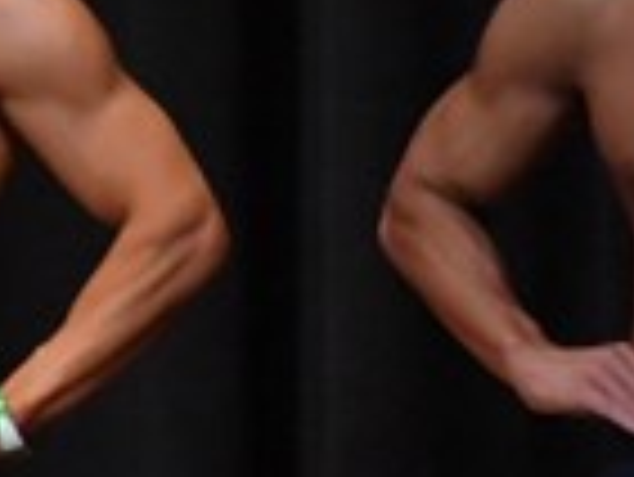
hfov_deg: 1.7
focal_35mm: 1191
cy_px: 603
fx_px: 21832
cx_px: 515
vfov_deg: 1.3
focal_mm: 150
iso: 8000
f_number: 5.6
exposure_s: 1/400
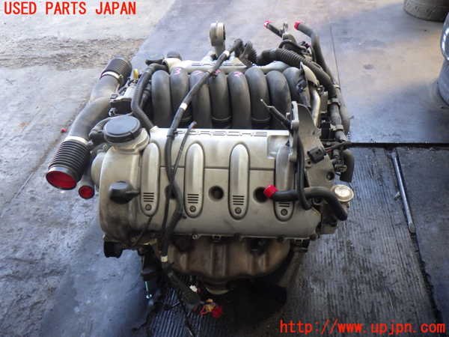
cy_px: 168
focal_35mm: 28
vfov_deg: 49.7
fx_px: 363
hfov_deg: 63.4
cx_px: 224
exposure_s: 1/45
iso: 640
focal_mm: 5
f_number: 3.5
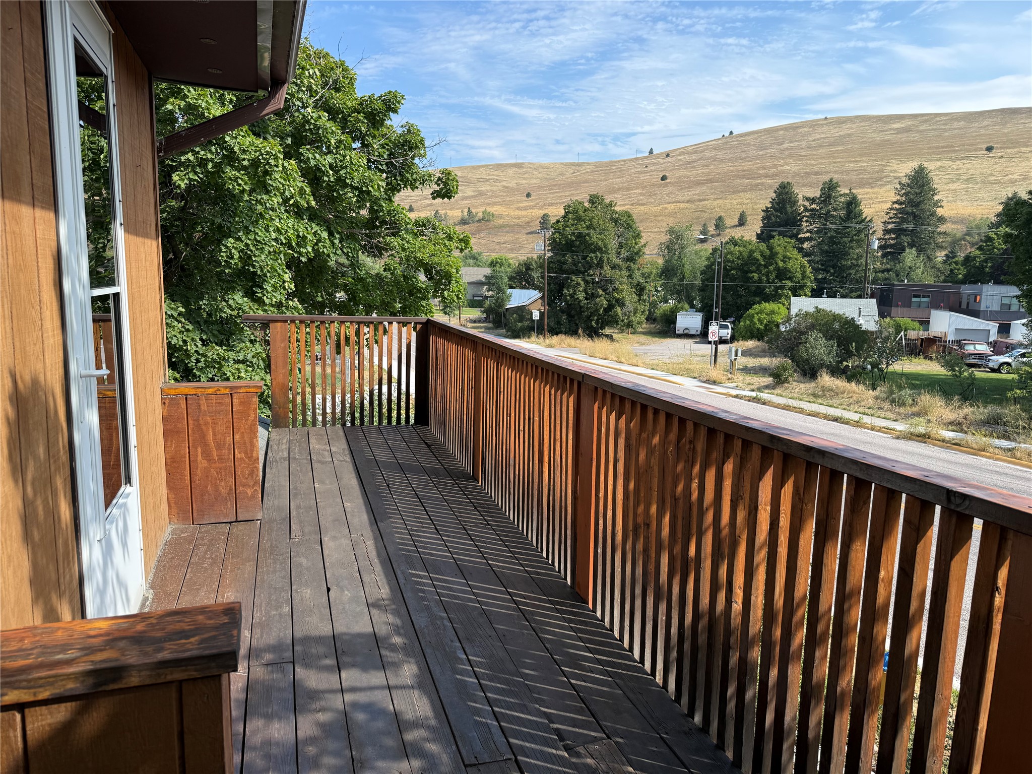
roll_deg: -1.7
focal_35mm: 24
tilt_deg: -8.0
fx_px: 716
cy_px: 387
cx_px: 516
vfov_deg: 56.8
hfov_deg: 71.6
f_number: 1.78
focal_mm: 6.76
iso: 80
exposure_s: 1/2169
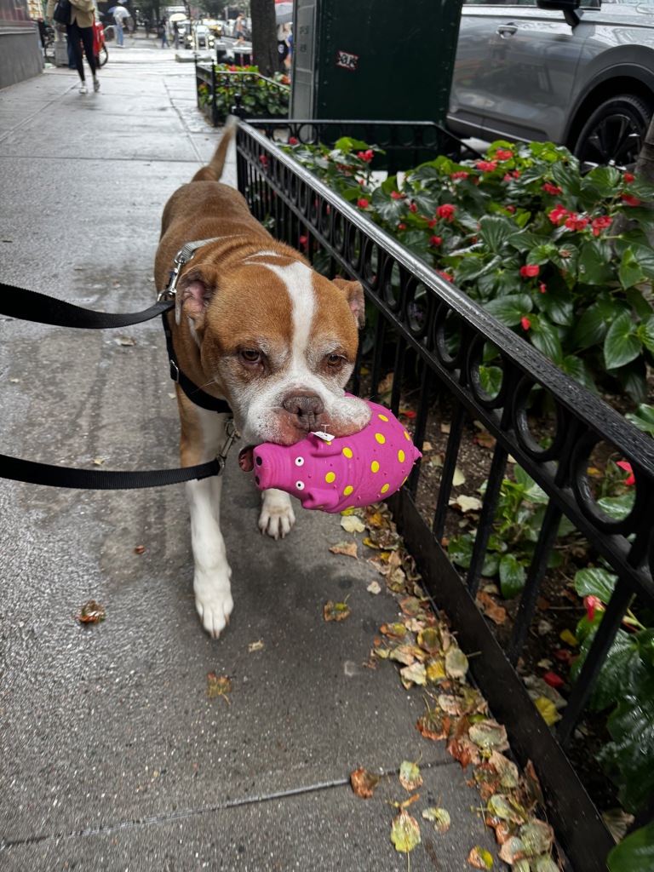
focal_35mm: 24
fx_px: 605
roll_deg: -6.1
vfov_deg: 71.6
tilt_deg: -32.1
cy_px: 436
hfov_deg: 56.8
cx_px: 327
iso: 100
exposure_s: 1/121
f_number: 1.78
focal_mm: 6.76
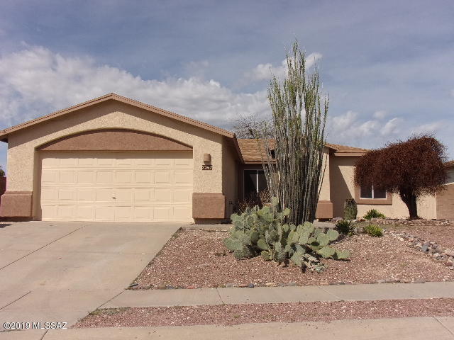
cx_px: 227
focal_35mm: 33
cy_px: 170
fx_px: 433
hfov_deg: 55.4
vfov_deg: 42.9
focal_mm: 5.9
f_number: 12.2
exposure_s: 1/210
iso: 80
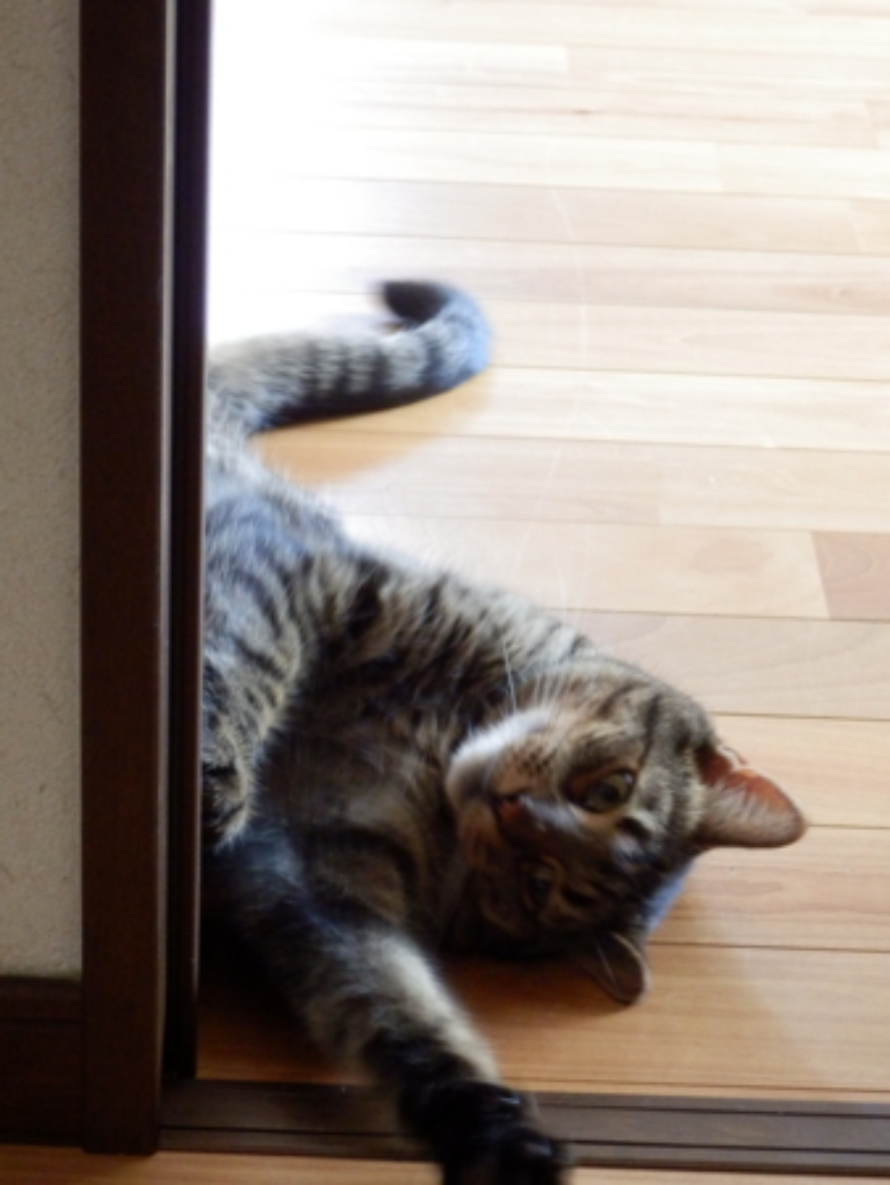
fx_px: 3322
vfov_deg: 20.2
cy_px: 592
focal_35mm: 97
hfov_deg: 15.3
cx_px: 445
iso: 1000
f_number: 4.9
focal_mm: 17.3
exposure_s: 1/13
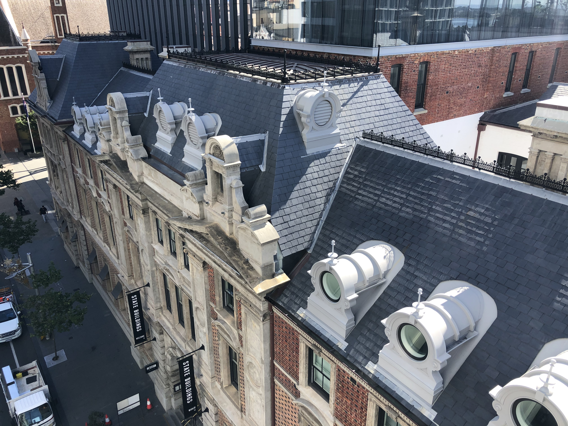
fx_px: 459
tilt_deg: -21.8
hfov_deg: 63.4
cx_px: 284
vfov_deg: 49.7
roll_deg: -1.6
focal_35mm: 28
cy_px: 213
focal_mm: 3.99
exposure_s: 1/607
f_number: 1.8
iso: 20
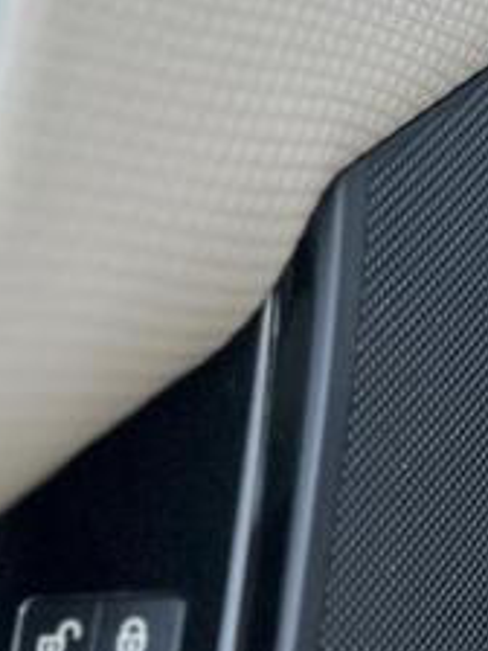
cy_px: 865
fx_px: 1898
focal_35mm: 101
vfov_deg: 18.1
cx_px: -261
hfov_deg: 13.7
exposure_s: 1/60
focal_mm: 5.1
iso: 250
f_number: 1.6
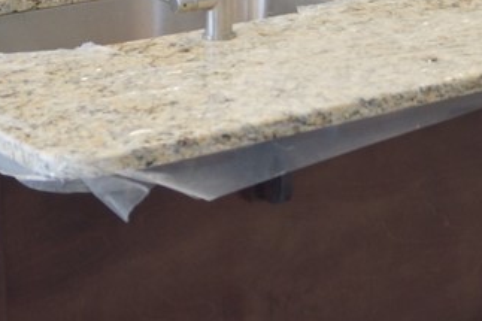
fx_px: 1619
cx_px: 412
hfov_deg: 16.8
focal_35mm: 121
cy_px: -69
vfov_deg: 11.1
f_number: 4
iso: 500
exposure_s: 1/60
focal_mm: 24
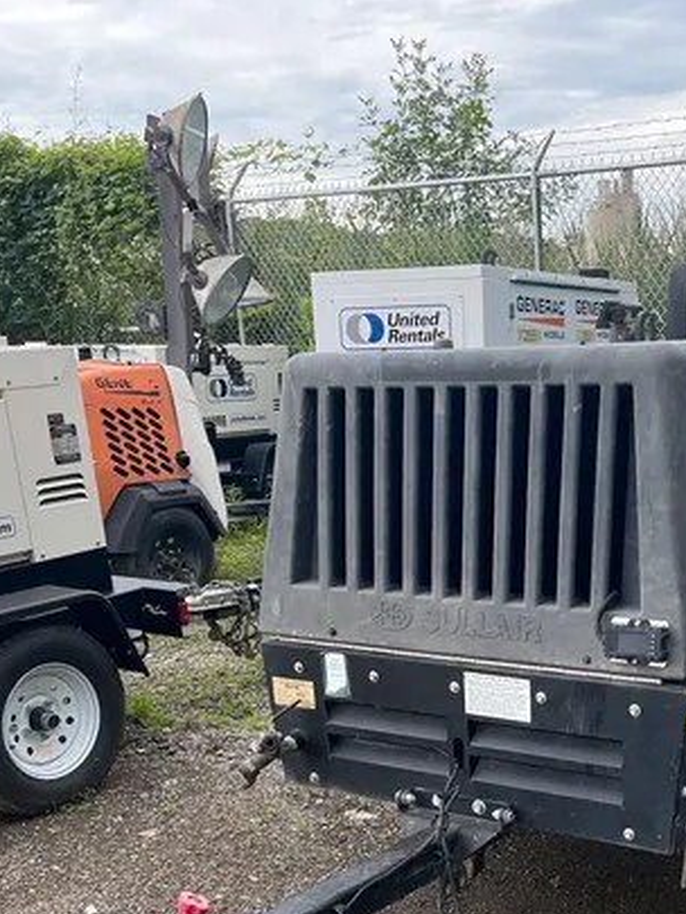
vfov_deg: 38.2
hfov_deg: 30.3
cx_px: 524
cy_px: 789
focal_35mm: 47
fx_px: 1241
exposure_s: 1/209
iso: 50
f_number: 1.6
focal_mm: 5.1
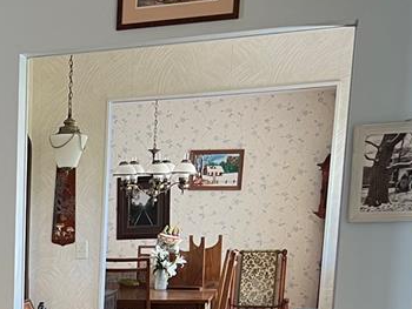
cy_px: 383
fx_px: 905
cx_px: -137
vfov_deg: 18.3
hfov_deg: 22.6
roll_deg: +1.0
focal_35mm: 76
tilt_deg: -11.3
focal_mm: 5.7
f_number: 1.5
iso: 200
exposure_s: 1/60
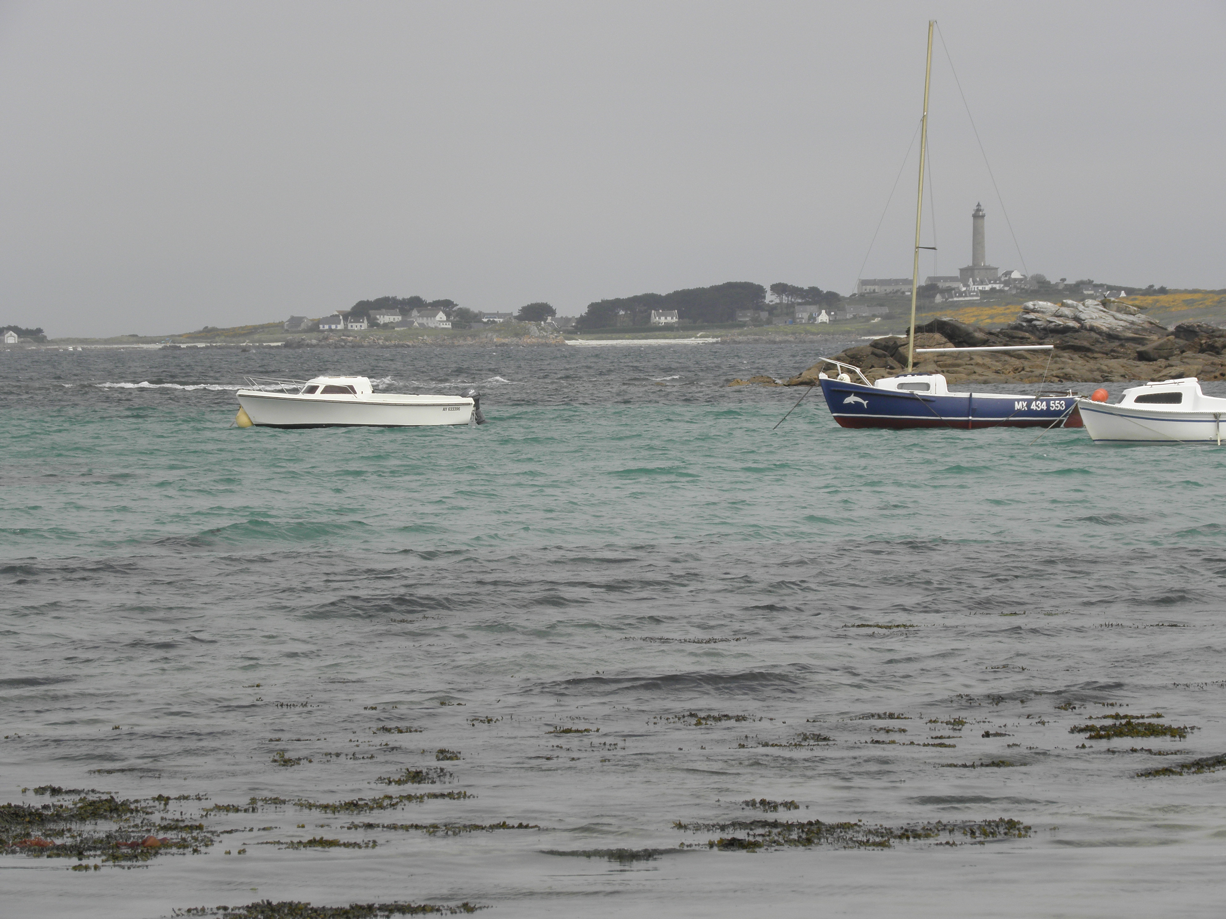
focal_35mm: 196
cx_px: 613
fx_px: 6942
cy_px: 460
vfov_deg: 7.6
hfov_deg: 10.1
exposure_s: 1/400
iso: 64
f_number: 5.6
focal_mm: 35.06
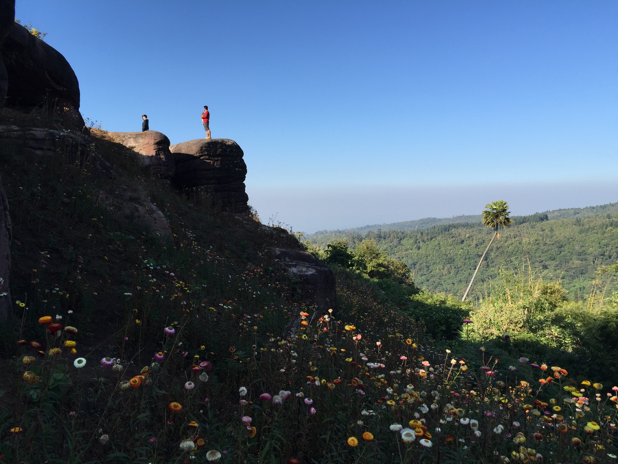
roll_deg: -0.3
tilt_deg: -2.5
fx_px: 518
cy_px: 232
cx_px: 309
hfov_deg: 61.7
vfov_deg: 48.2
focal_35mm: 29
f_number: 2.2
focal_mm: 4.15
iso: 32
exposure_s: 1/1041
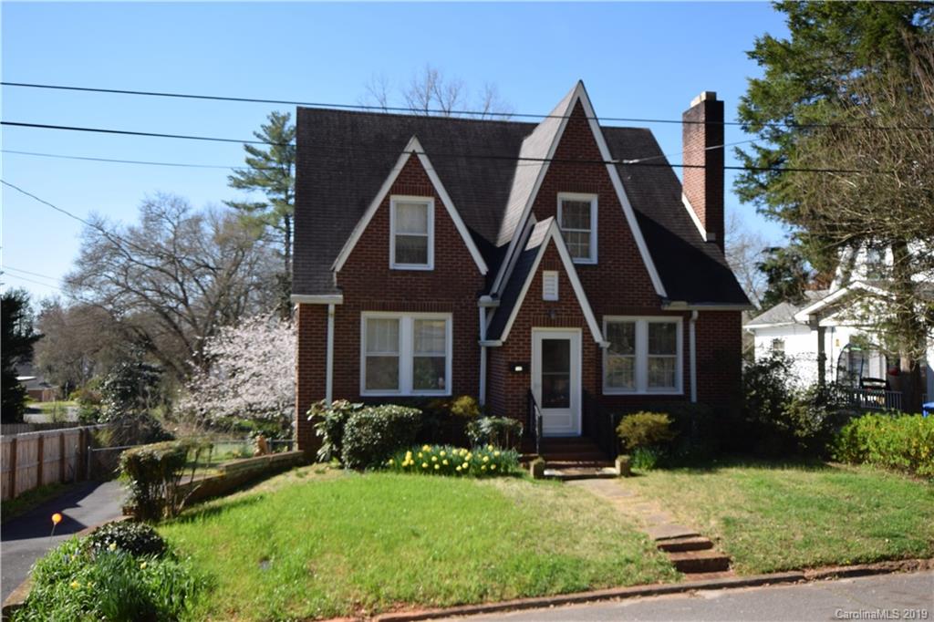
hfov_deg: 61.9
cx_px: 467
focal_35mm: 30
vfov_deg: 43.6
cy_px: 311
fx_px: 778
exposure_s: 1/200
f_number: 7.1
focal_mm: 20
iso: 100
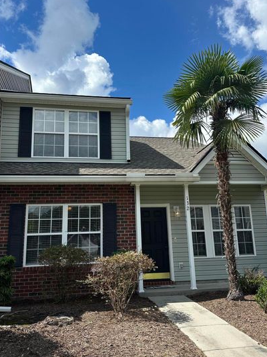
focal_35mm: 30
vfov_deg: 60.0
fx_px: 309
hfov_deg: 46.8
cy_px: 171
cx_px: 131
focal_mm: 6.86
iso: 80
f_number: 1.78
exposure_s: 1/4545
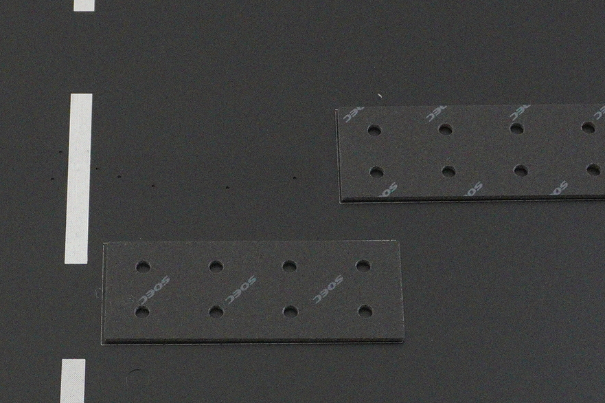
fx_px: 1787
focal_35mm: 106
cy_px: 262
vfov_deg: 12.8
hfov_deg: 19.1
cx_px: 146
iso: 5000
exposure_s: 1/200
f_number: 5.6
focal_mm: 25
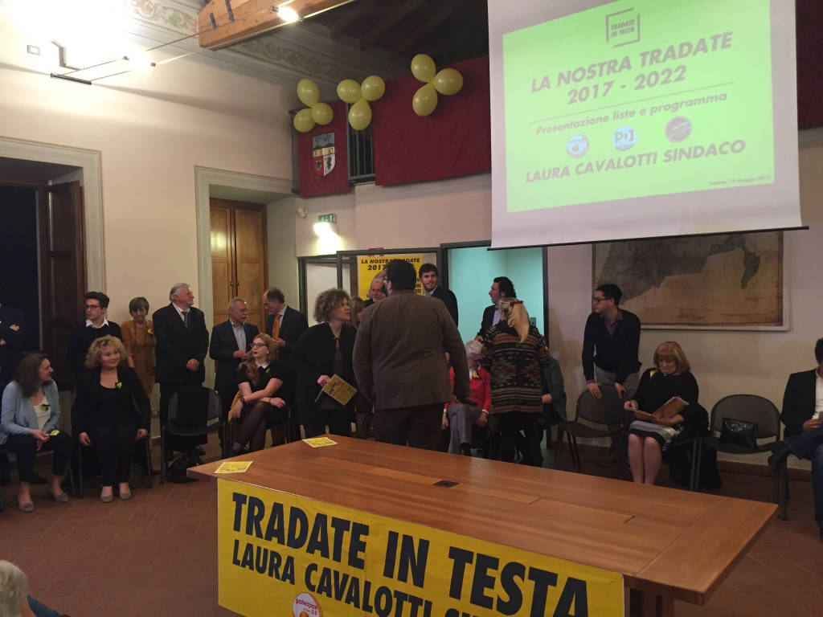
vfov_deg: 48.2
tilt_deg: -0.8
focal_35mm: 29
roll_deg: +1.2
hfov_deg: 61.7
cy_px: 308
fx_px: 689
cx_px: 412
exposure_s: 1/33
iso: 200
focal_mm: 4.15
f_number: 2.2
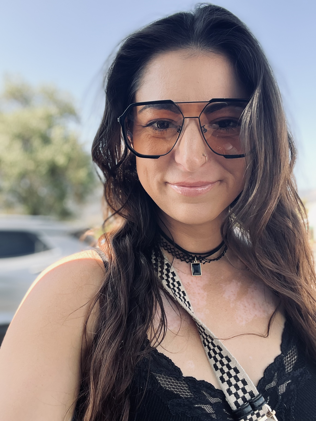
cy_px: 210
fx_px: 365
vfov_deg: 60.0
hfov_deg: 46.8
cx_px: 158
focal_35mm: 30
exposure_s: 1/121
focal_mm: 2.71
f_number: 2.2
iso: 50
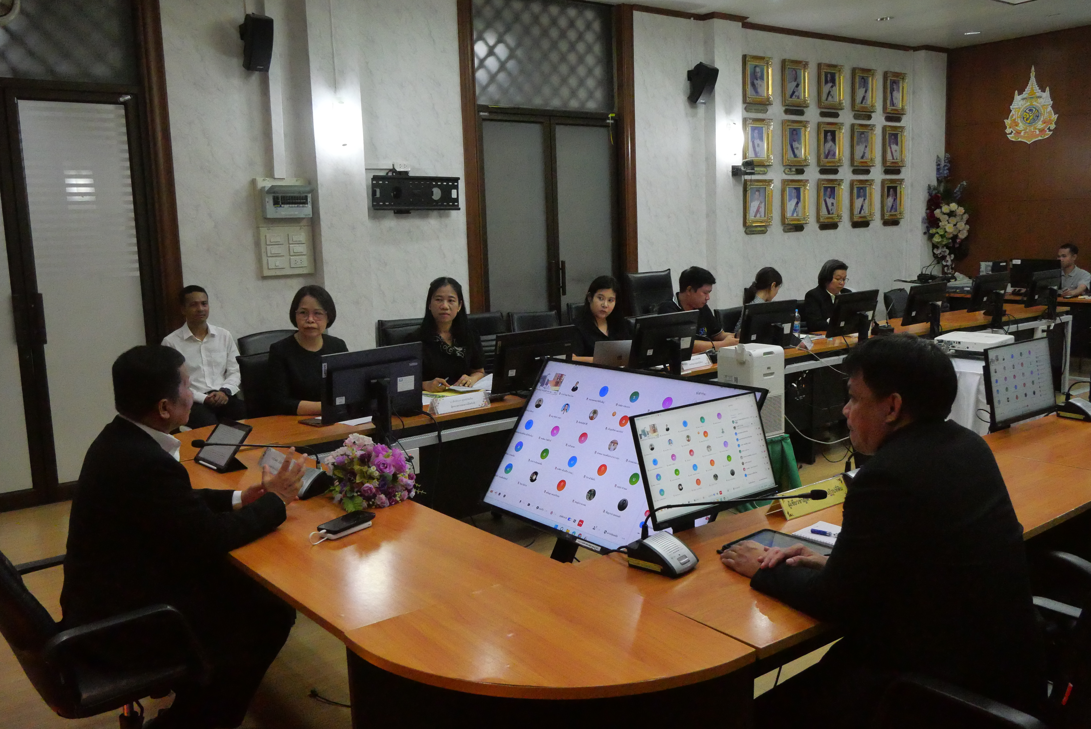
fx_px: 879
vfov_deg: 45.0
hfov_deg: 63.6
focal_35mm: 29
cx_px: 546
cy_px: 364
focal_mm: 14
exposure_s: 1/320
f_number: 5.6
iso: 6400
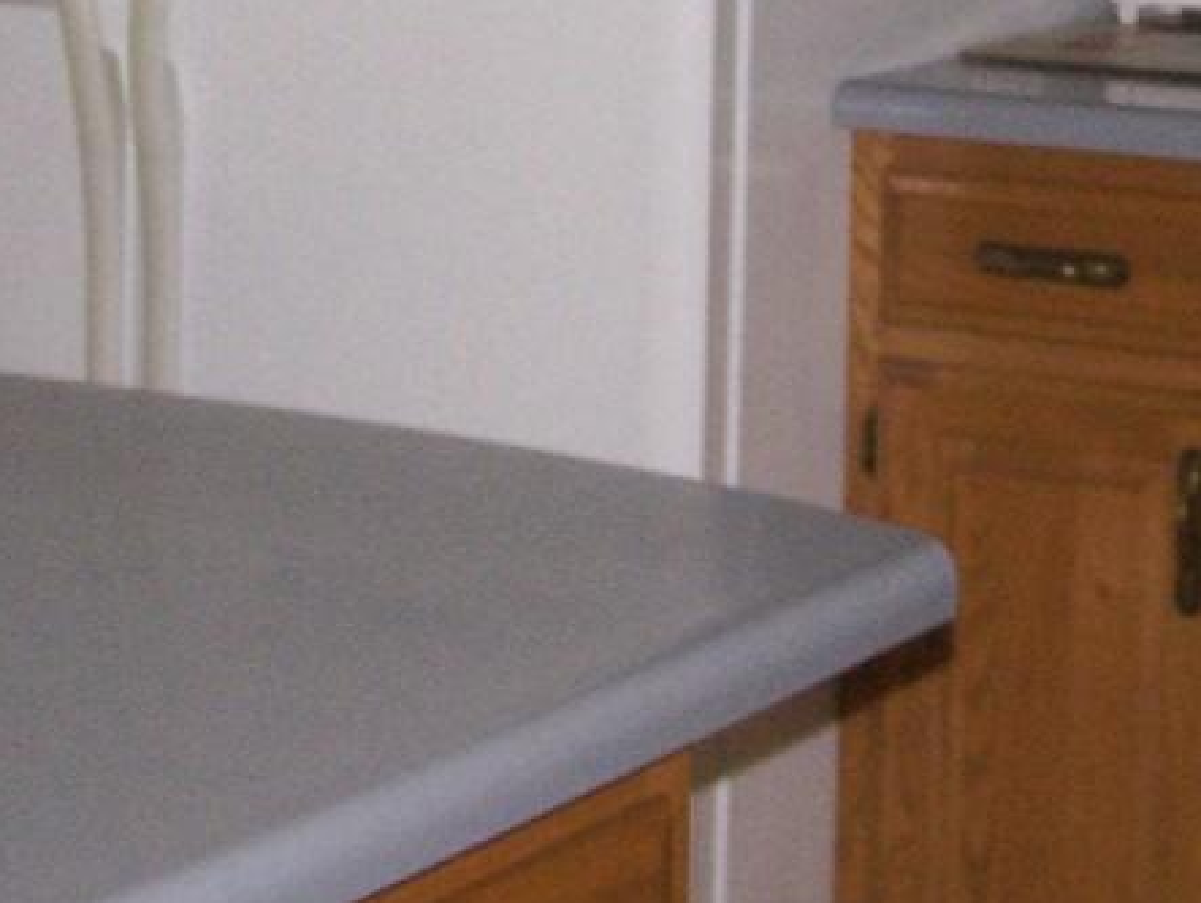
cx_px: 661
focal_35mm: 133
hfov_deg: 14.8
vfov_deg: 11.0
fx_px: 4618
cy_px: -98
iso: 140
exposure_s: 1/60
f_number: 2.8
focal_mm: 6.3
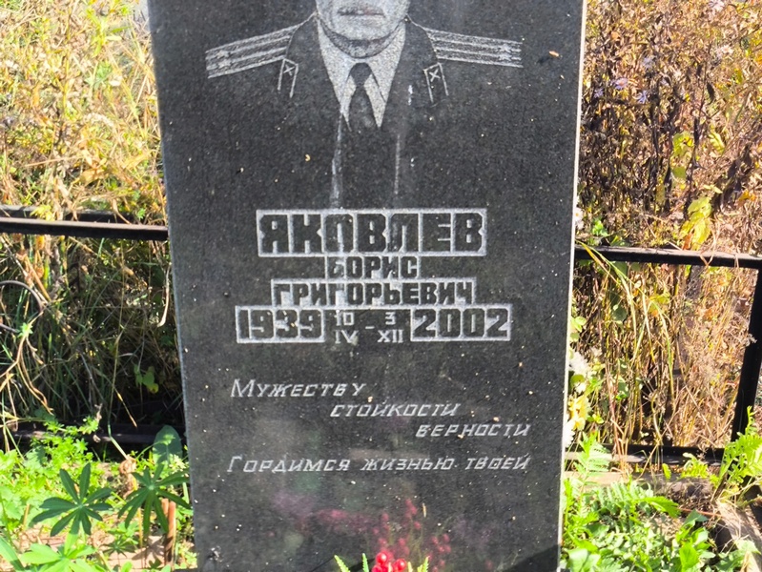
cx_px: 381
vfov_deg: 29.1
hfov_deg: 38.2
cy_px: 286
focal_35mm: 50
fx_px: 1101
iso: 50
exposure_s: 1/282
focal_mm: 4.71
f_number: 1.7
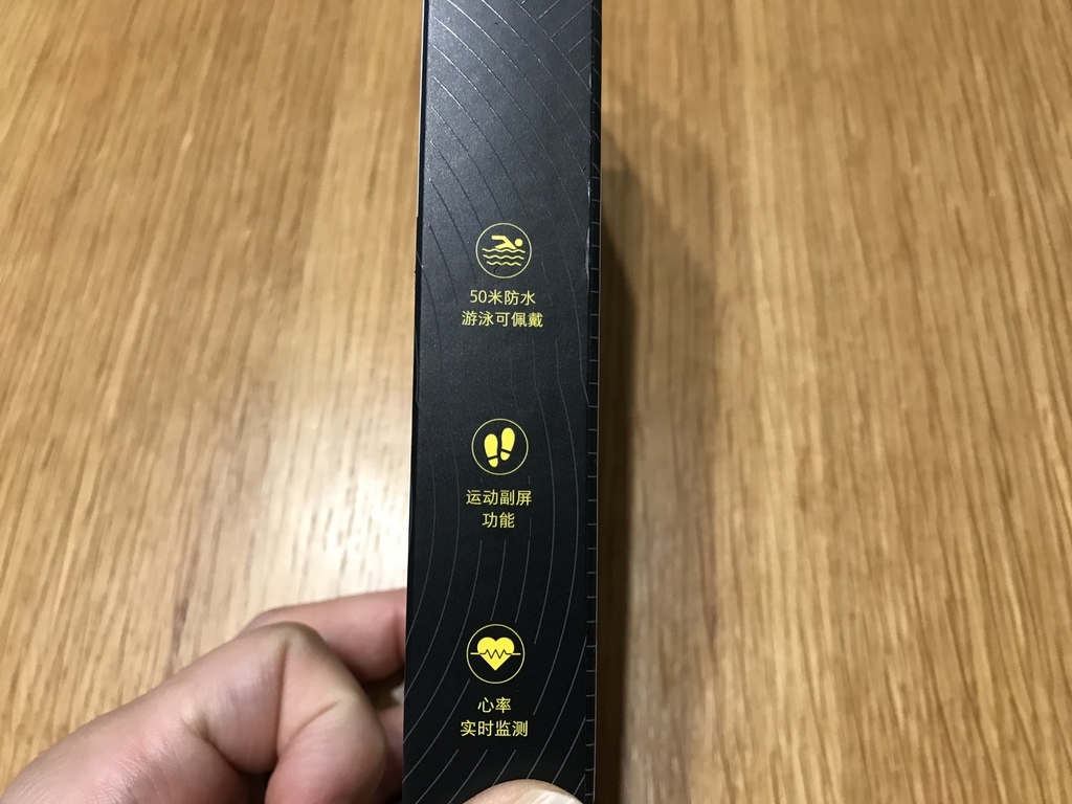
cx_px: 536
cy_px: 402
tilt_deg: -64.7
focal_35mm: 28
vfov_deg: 49.7
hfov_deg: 63.4
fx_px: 867
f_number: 1.8
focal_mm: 3.99
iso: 40
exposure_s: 1/17
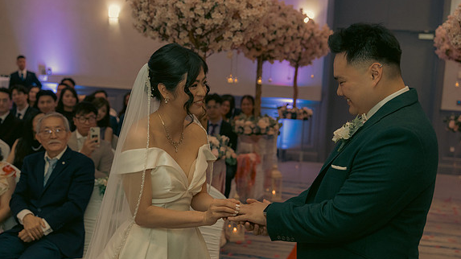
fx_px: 635
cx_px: 232
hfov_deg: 39.9
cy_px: 153
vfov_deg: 23.0
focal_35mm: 52
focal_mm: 49
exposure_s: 1/160
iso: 2500
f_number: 3.5
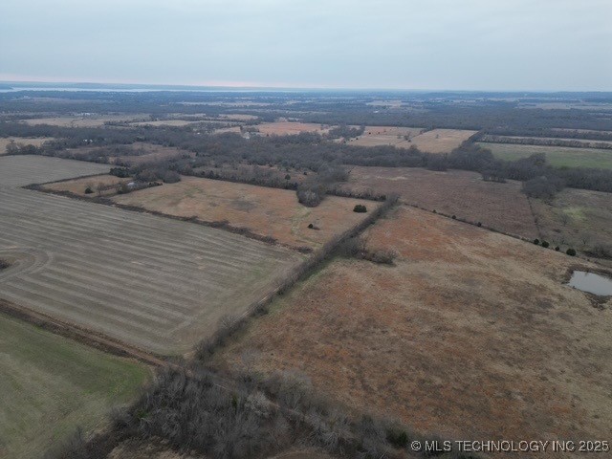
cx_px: 306
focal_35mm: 24
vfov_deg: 56.8
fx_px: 424
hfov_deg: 71.6
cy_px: 230
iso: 140
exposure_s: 1/160
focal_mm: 6.72
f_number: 1.7
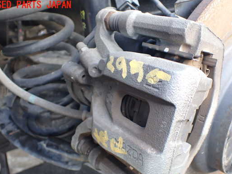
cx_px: 125
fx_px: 235
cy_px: 101
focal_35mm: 35
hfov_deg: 52.6
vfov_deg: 40.6
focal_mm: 5.4
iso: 400
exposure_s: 1/125
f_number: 2.3
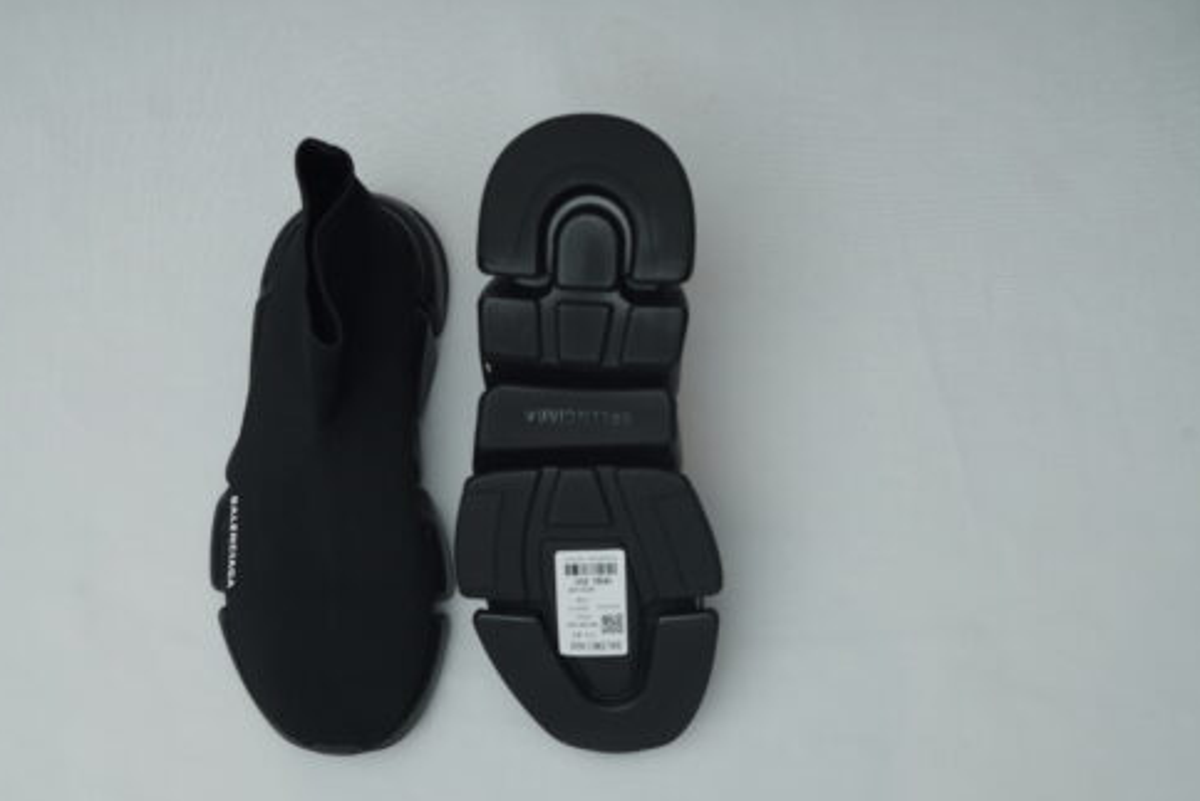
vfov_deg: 21.9
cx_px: 511
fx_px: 2067
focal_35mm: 62
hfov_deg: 32.3
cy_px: 431
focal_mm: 50
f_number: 6.3
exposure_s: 1/200
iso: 320
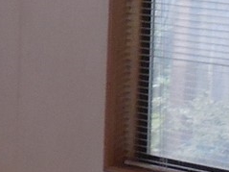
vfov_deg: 5.7
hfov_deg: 7.1
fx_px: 1726
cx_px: -360
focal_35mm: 261
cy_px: 20
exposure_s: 1/30
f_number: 3.9
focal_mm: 7
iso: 280
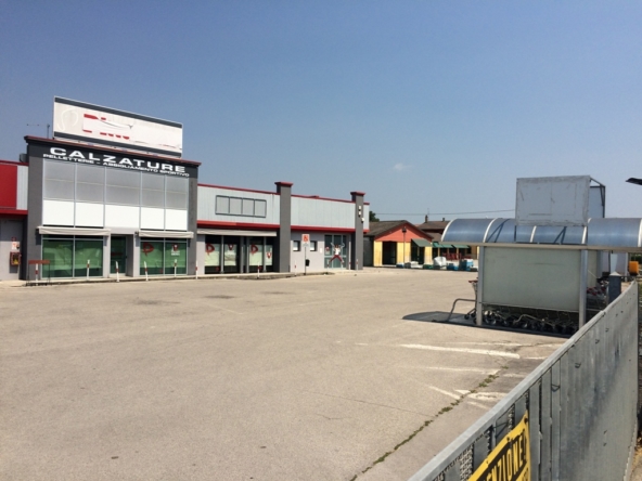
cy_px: 240
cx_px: 321
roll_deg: -1.0
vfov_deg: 48.2
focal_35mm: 29
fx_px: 538
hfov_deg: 61.7
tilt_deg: +0.6
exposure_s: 1/3425
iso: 32
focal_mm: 4.15
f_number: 2.2
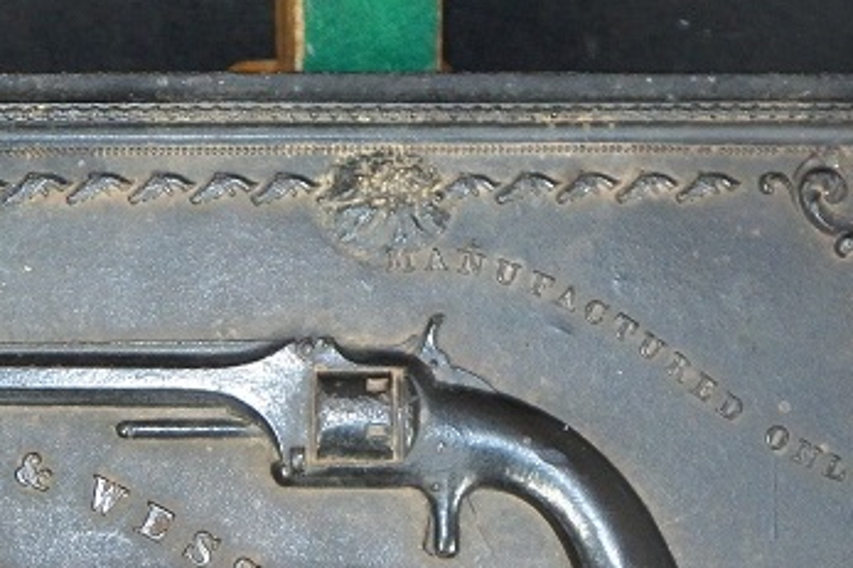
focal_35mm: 120
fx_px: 2842
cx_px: 344
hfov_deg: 17.1
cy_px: 406
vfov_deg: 11.4
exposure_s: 1/40
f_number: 3.2
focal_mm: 8.9
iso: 400
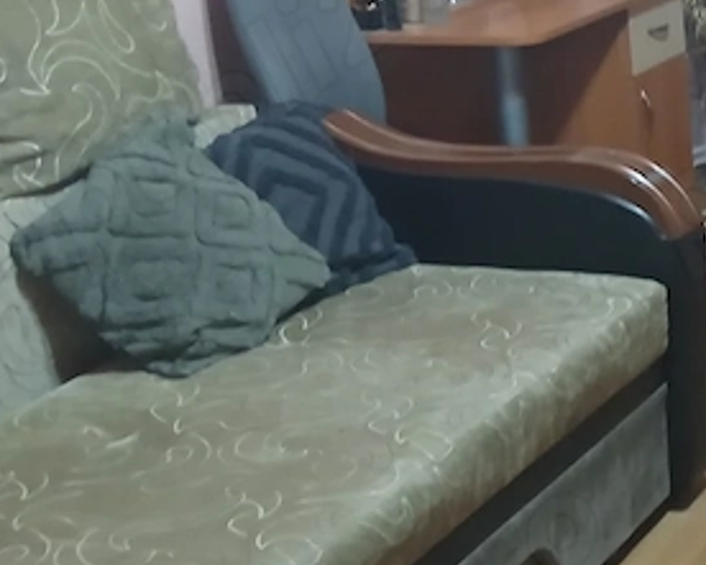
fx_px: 1923
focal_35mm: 92
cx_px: 1220
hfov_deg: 17.4
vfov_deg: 16.6
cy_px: 89
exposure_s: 1/25
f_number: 1.8
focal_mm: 3.98
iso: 400
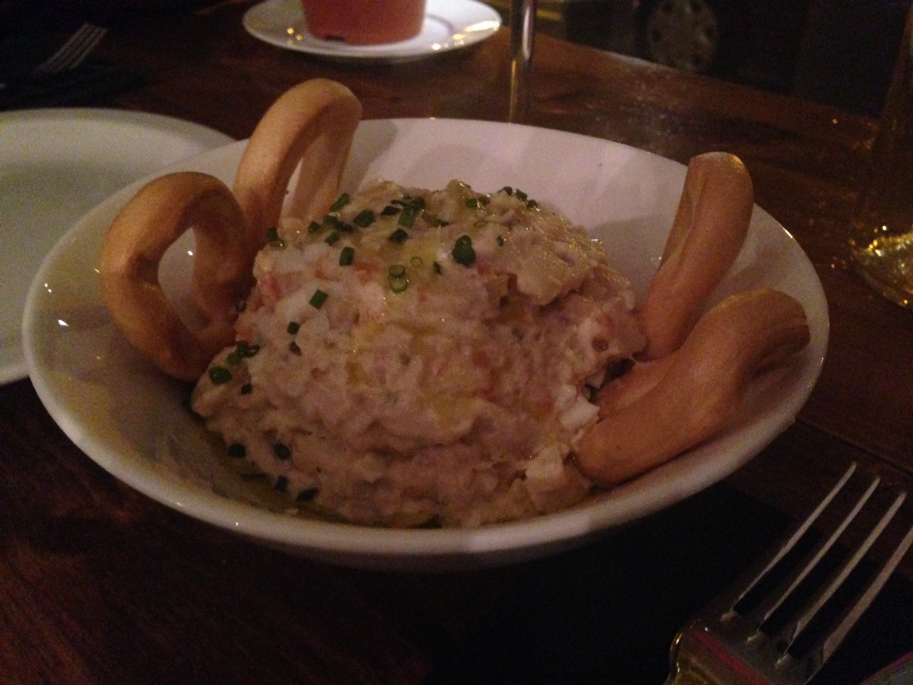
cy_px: 342
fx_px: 870
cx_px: 456
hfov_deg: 55.4
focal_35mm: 33
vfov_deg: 42.9
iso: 800
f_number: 2.4
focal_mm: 4.12
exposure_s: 1/15
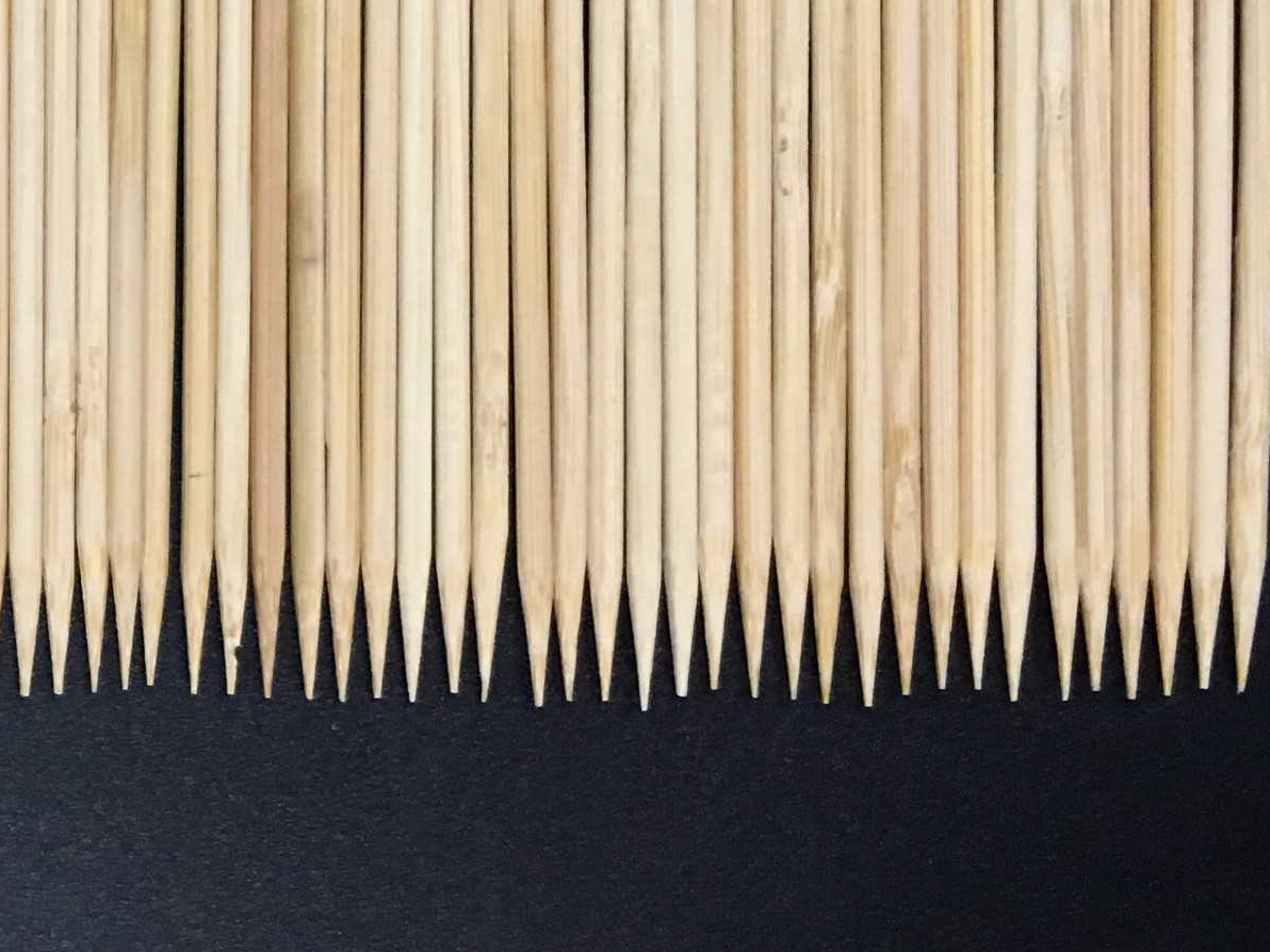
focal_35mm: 73
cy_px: 351
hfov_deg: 24.3
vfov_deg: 20.1
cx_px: -235
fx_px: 2678
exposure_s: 1/10
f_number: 2.2
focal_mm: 4.15
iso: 100
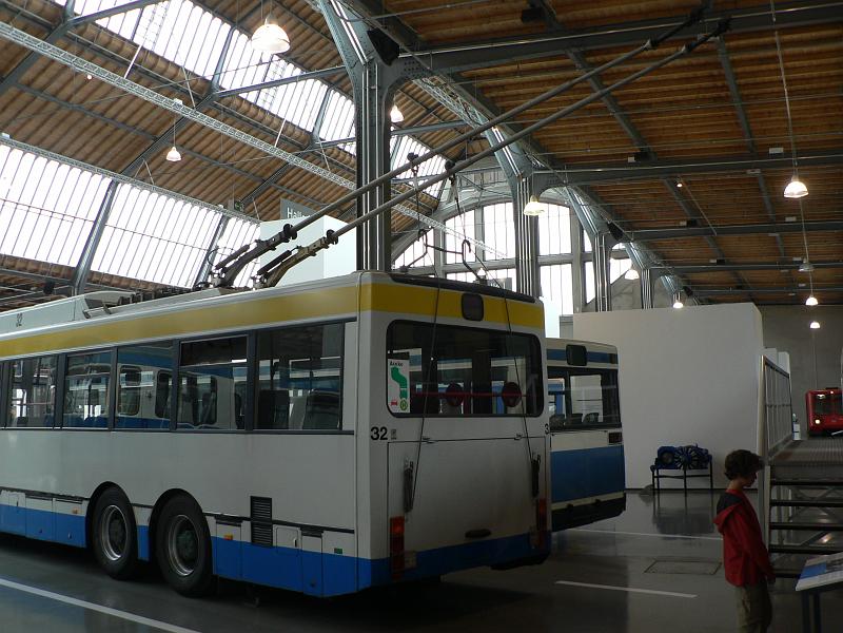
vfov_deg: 39.7
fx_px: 877
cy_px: 316
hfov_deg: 51.4
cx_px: 422
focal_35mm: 36
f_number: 2.8
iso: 80
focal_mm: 6
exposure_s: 1/100
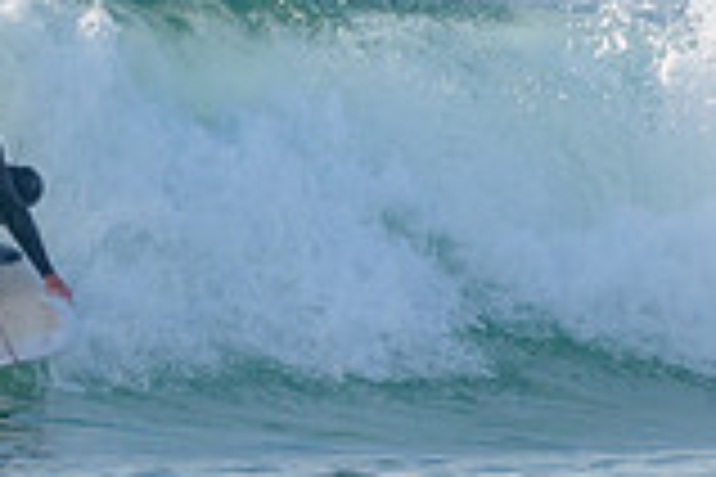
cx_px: -204
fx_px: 44528
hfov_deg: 0.9
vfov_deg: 0.6
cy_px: 109
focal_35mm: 2239
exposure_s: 1/2000
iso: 450
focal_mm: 500
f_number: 5.6
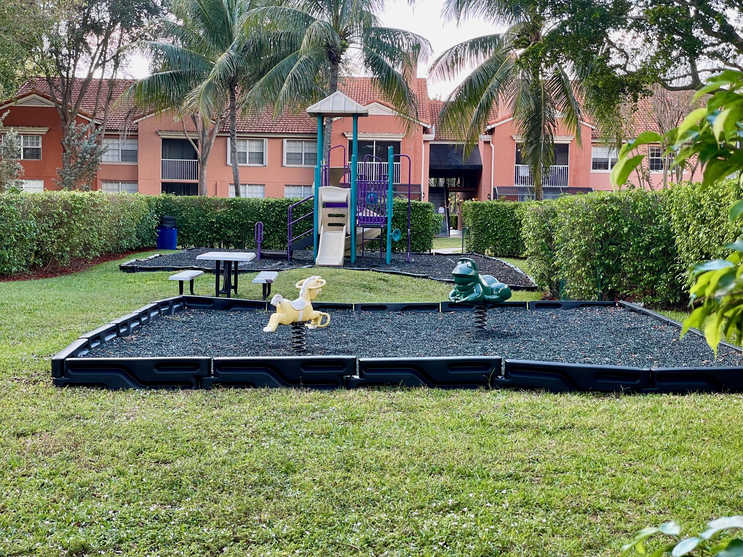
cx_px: 372
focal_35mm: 52
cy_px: 278
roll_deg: -1.1
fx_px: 1116
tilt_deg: -4.4
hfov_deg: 36.8
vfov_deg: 28.0
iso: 50
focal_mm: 6
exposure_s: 1/122
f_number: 2
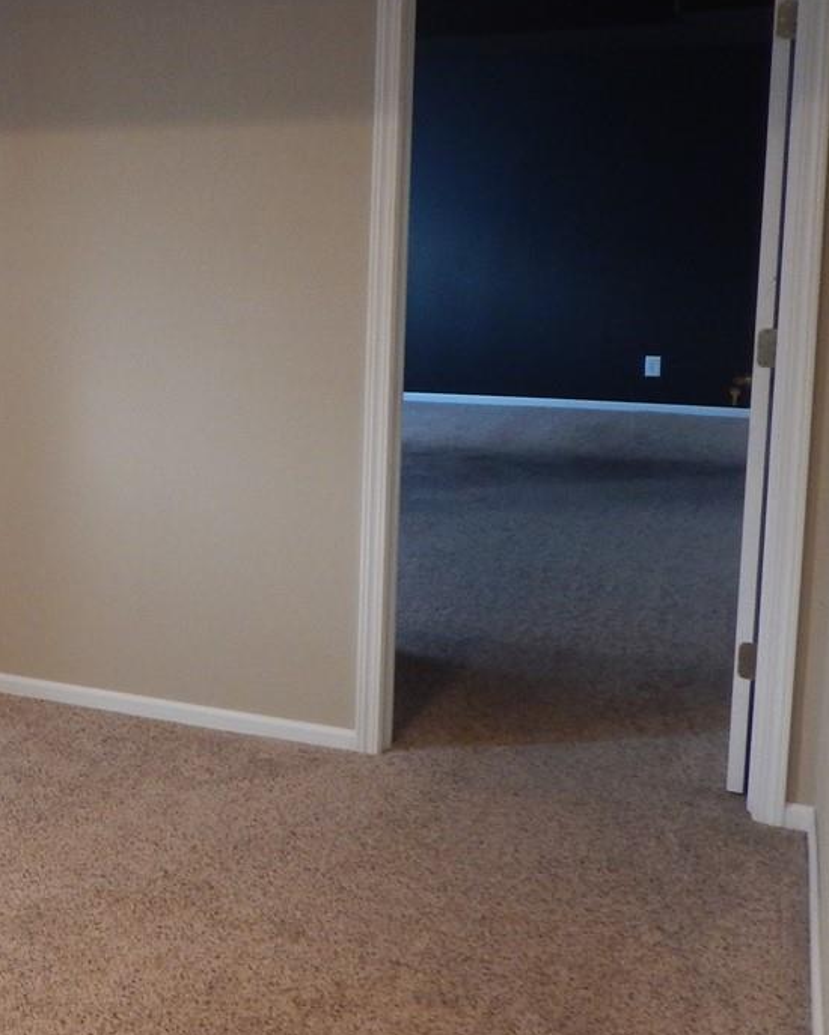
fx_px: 1533
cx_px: -244
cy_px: 404
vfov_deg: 37.2
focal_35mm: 50
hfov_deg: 25.9
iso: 200
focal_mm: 4
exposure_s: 1/30
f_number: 3
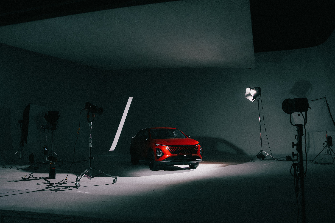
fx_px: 278
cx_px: 175
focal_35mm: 30
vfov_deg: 43.8
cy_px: 106
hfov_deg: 62.2
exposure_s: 1/160
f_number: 5.6
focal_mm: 28
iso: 640
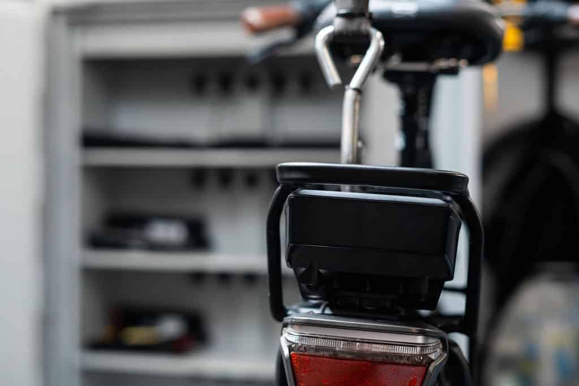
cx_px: 290
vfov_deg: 27.0
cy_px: 193
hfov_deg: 39.6
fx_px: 804
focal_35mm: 50
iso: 800
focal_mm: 50
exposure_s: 1/320
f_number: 3.2
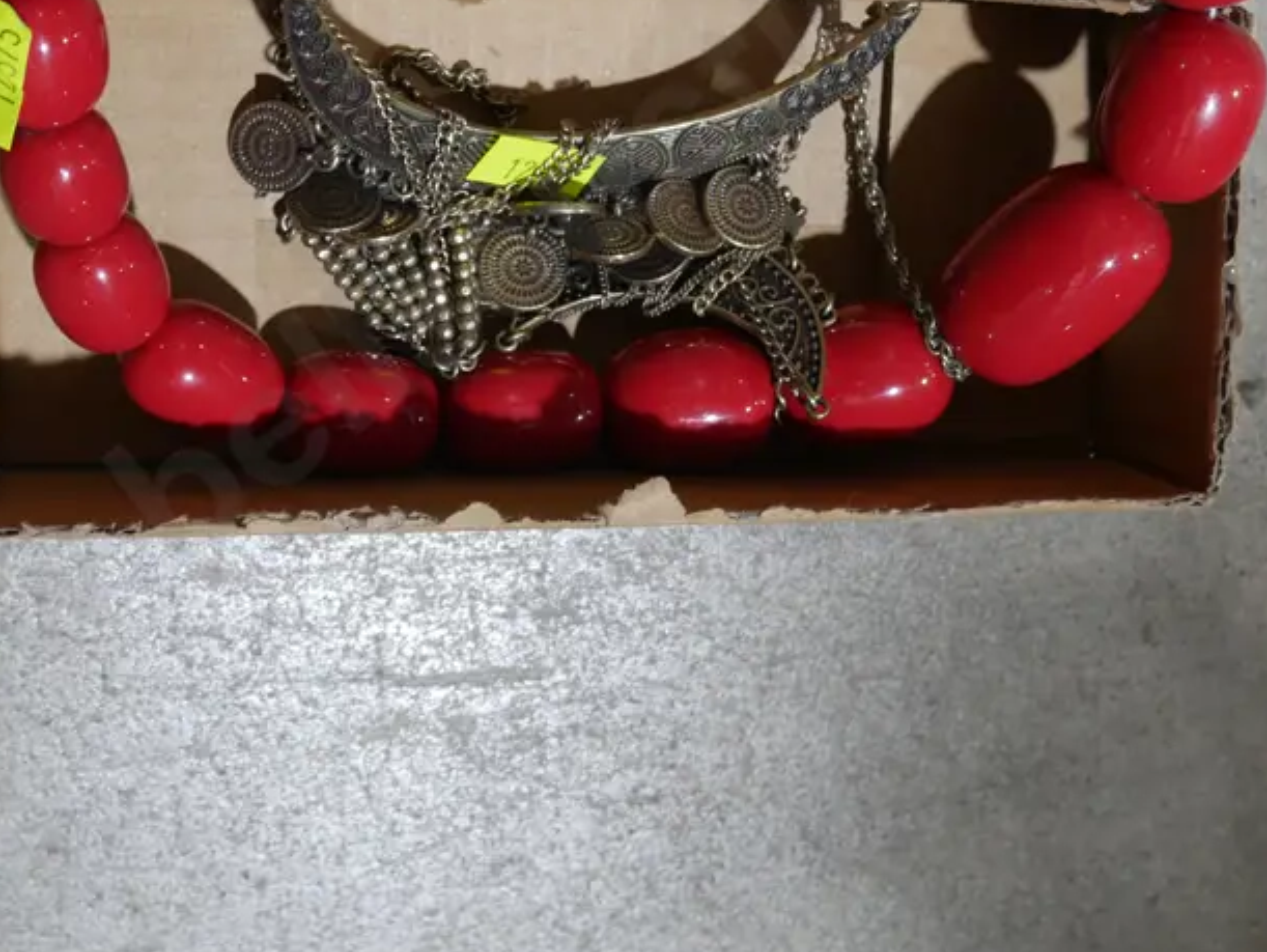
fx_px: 2454
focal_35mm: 67
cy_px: 186
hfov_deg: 28.9
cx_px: 608
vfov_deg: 21.7
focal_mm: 20
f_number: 5
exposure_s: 1/60
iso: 640
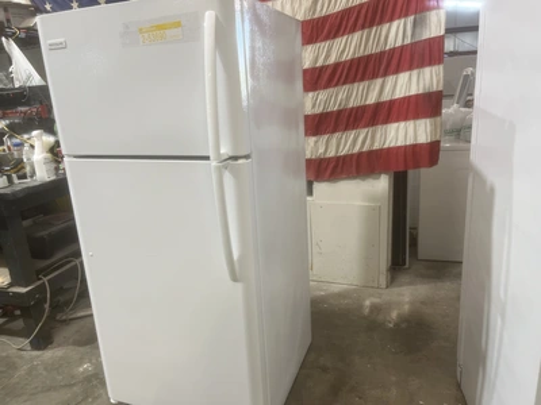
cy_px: 202
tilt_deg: -14.9
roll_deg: +4.1
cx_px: 270
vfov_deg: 53.1
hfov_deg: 67.3
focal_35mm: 26
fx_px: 406
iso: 80
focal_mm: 5.1
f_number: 1.6
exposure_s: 1/60
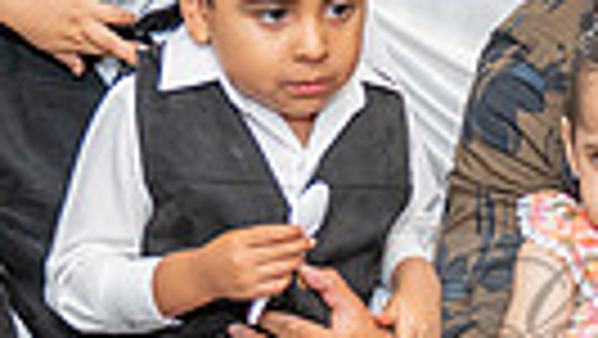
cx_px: 673
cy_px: 413
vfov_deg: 10.0
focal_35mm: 119
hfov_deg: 17.3
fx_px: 1888
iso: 800
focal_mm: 24
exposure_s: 1/160
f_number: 3.2
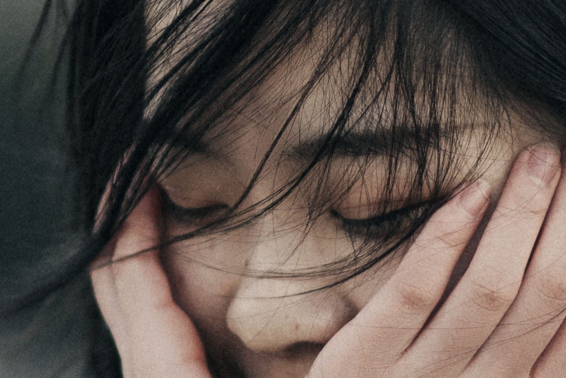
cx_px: 402
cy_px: 342
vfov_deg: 4.2
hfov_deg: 6.3
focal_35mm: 327
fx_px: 5141
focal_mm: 50
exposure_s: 1/8000
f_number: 1.4
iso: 320
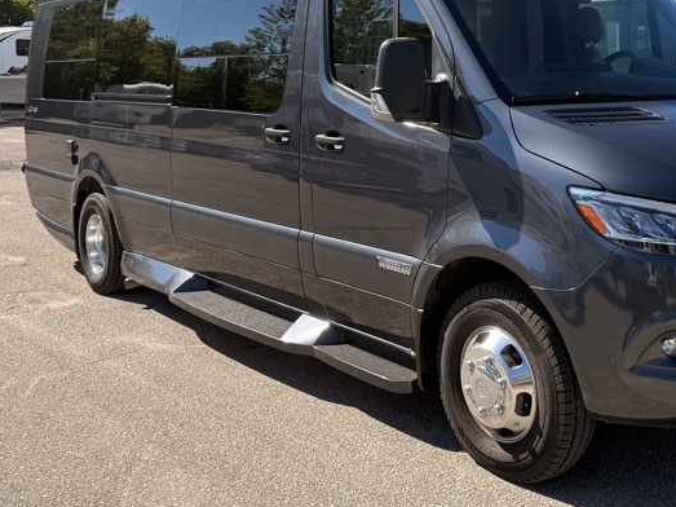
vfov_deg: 30.4
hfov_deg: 39.8
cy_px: 138
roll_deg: -0.6
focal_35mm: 47
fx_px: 918
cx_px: 463
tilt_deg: -2.9
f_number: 1.78
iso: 80
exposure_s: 1/3425
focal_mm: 6.76
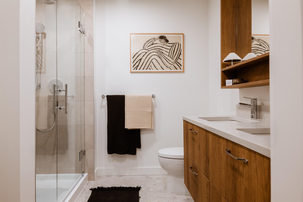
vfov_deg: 53.1
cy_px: 101
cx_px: 152
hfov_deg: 73.7
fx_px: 202
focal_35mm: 24
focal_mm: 24
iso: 200
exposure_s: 1/80
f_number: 8
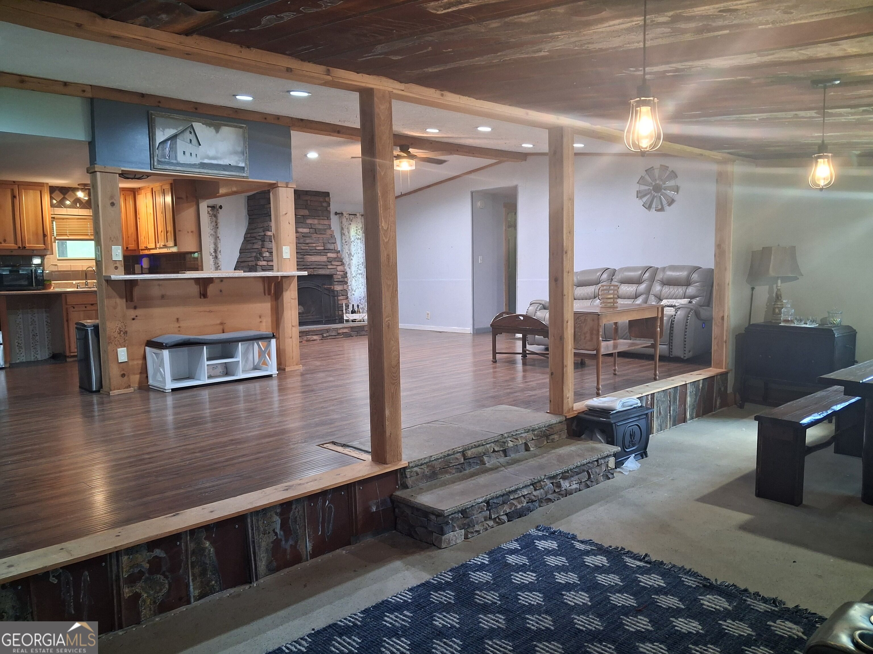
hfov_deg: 65.3
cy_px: 327
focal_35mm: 27
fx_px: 681
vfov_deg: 51.4
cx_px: 436
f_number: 1.8
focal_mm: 4
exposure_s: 1/33
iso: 400
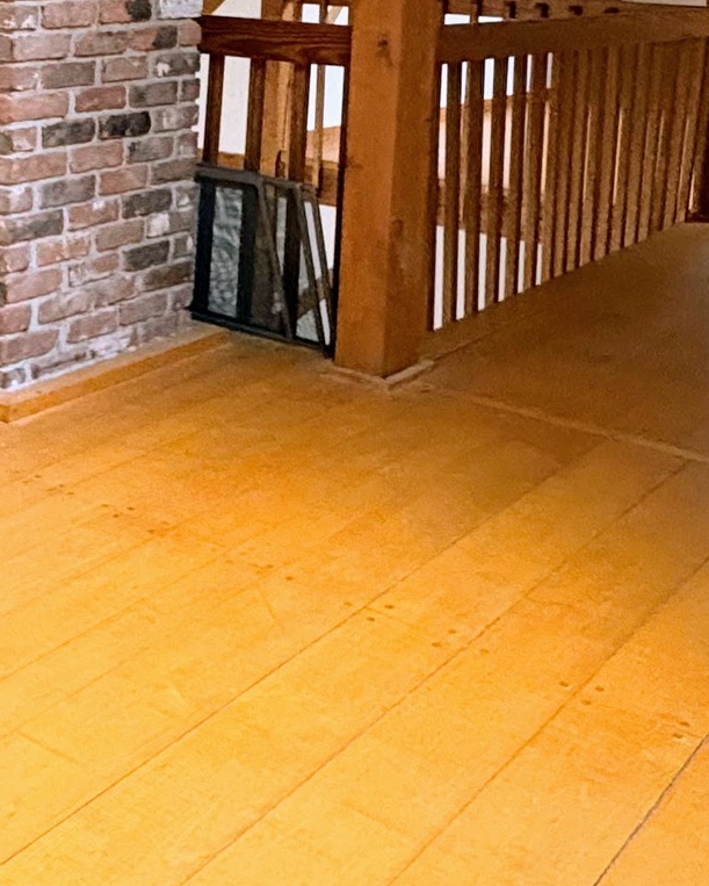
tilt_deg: -3.9
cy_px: 26
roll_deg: -1.5
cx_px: -5
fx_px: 1442
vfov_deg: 31.8
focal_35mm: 55
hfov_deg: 26.1
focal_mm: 2.22
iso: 1000
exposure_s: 1/40
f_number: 2.2
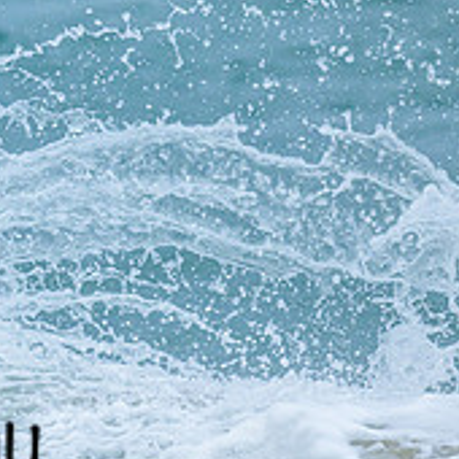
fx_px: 45440
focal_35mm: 3029
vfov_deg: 0.6
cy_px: 338
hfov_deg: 0.6
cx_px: -483
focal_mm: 800
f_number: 6.3
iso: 720
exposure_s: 1/3200
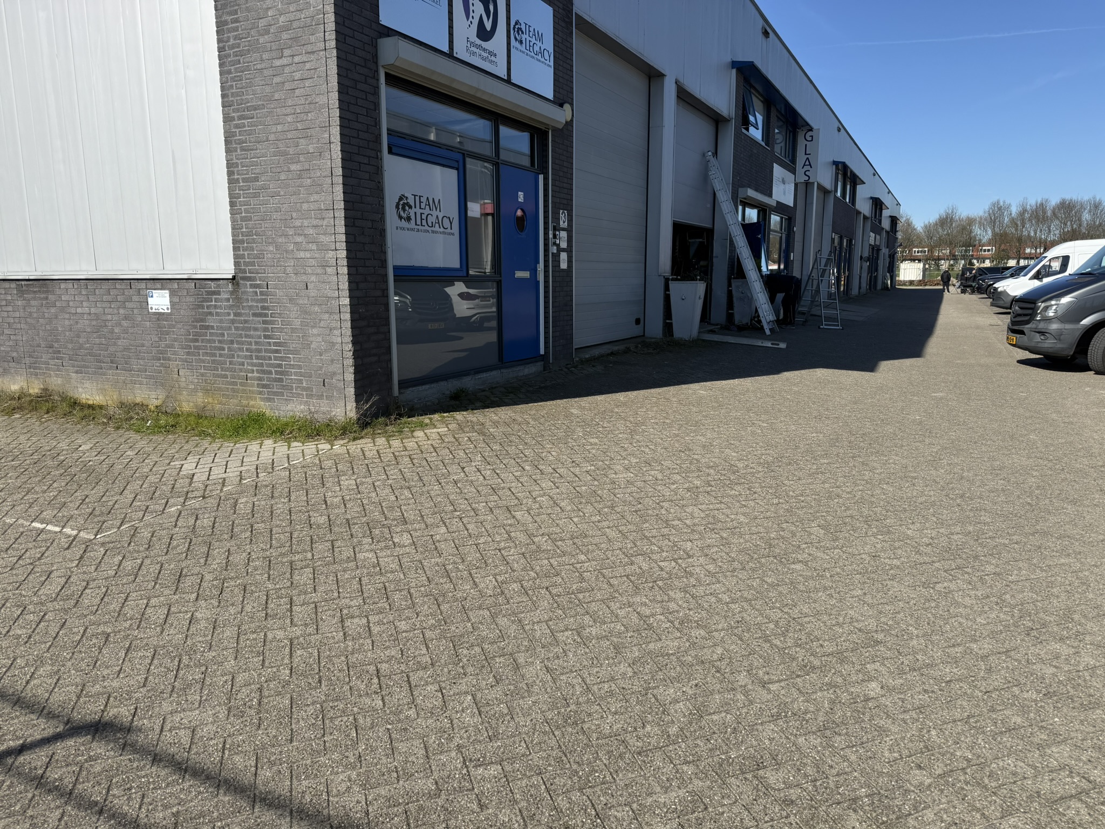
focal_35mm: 24
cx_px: 552
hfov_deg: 71.6
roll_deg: -0.4
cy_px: 414
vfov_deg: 56.8
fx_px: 766
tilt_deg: -8.9
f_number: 1.78
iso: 80
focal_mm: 6.76
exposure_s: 1/4673
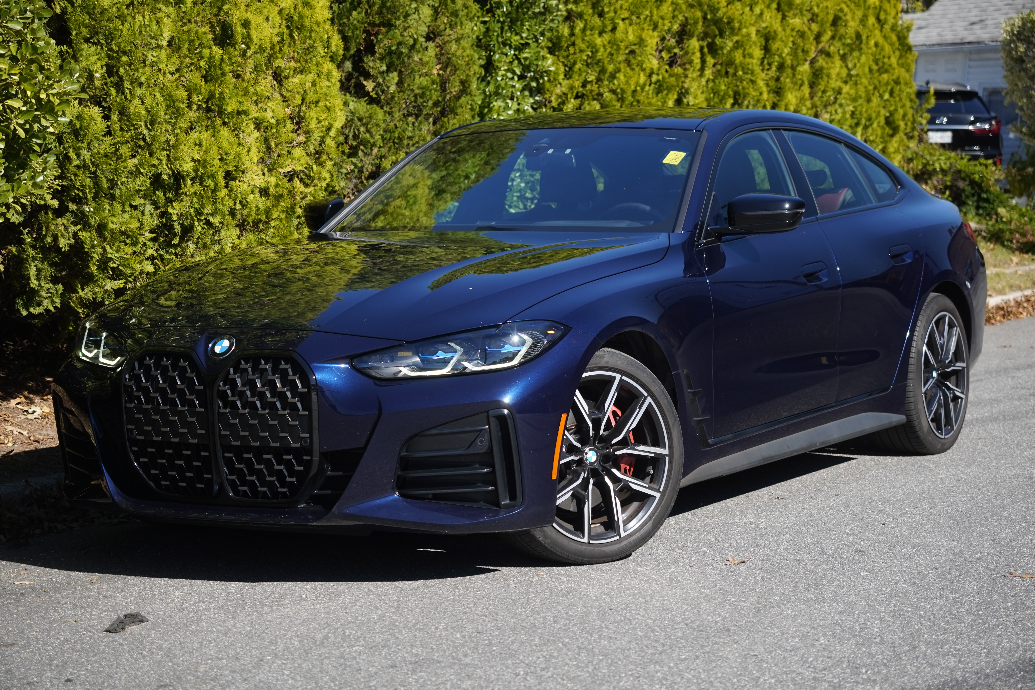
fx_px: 2156
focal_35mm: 75
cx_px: 518
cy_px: 345
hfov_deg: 27.0
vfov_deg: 18.2
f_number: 2.8
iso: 250
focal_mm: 50
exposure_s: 1/80
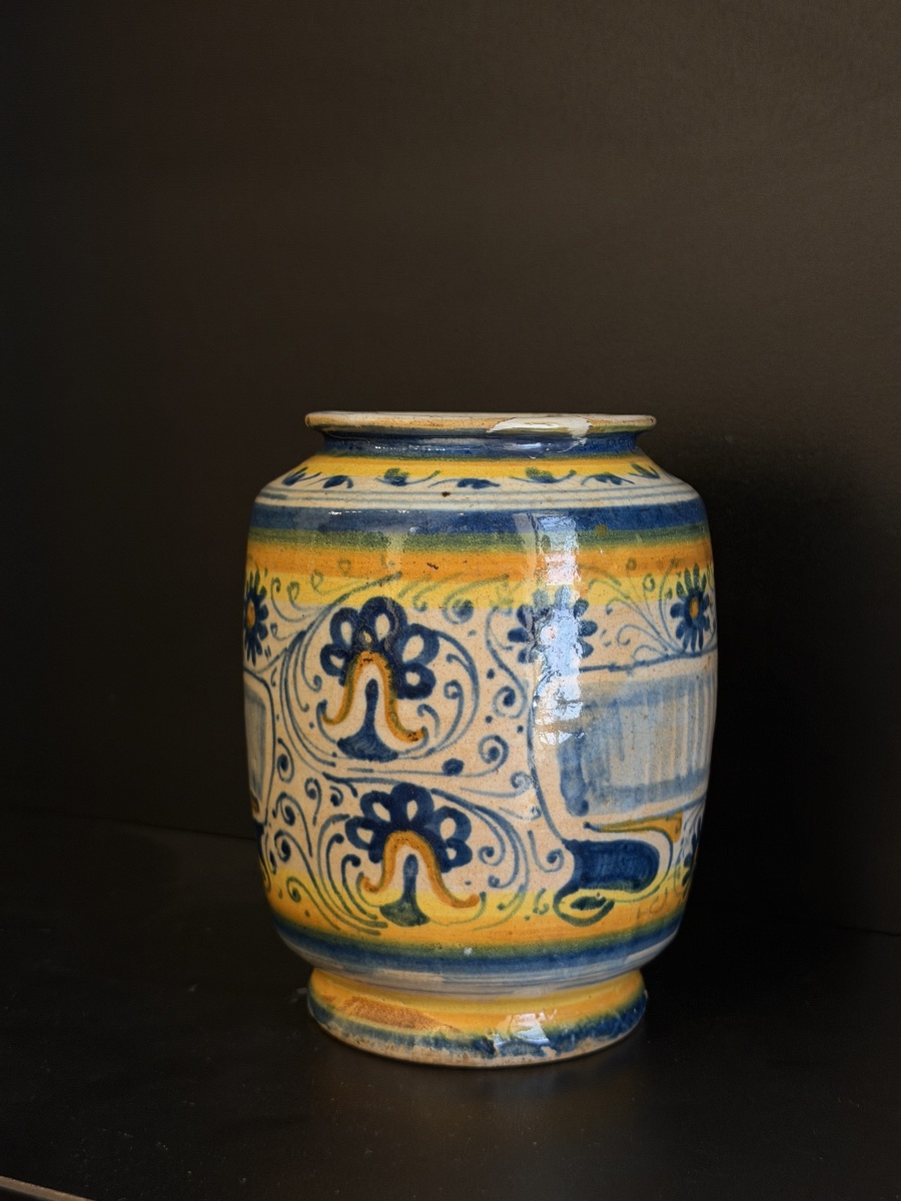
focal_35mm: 48
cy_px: 600
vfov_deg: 39.7
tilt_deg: -7.8
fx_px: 1666
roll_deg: -1.6
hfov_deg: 30.3
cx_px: 450
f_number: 1.78
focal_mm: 6.76
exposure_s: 1/50
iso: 100
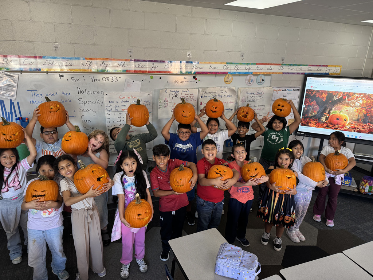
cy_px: 140
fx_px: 259
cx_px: 186
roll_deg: -2.4
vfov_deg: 56.8
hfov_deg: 71.6
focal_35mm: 24
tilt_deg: -18.3
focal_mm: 6.76
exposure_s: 1/60
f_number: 1.78
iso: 160
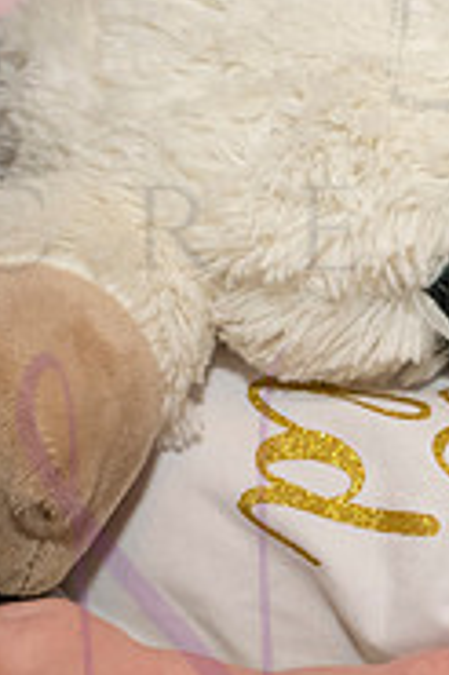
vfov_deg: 13.1
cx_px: 632
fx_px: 2942
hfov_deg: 8.6
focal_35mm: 157
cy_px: 407
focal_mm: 50
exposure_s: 1/160
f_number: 4
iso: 800
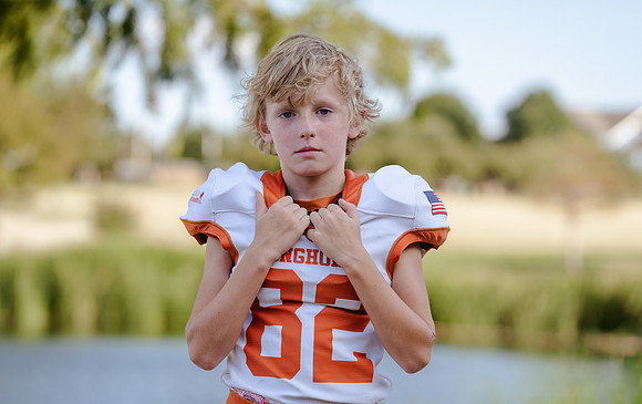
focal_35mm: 134
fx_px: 2351
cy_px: 231
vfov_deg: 9.8
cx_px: 317
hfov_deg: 15.6
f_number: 3.5
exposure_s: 1/320
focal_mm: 122
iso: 100
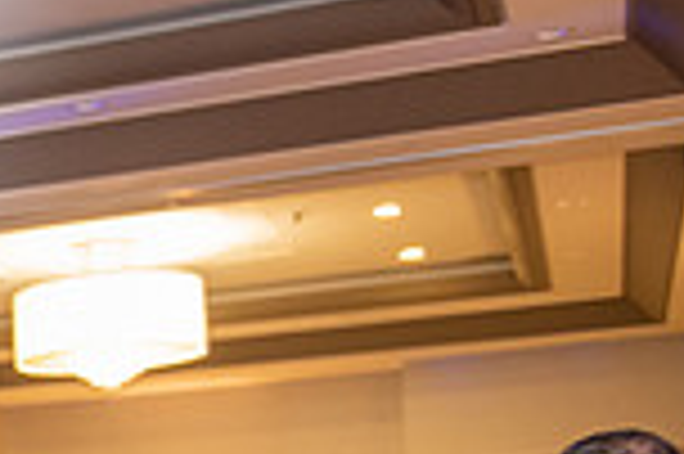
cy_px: 681
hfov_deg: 15.7
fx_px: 2107
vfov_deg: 11.8
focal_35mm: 111
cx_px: -554
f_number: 2.8
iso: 1600
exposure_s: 1/50
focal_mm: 29
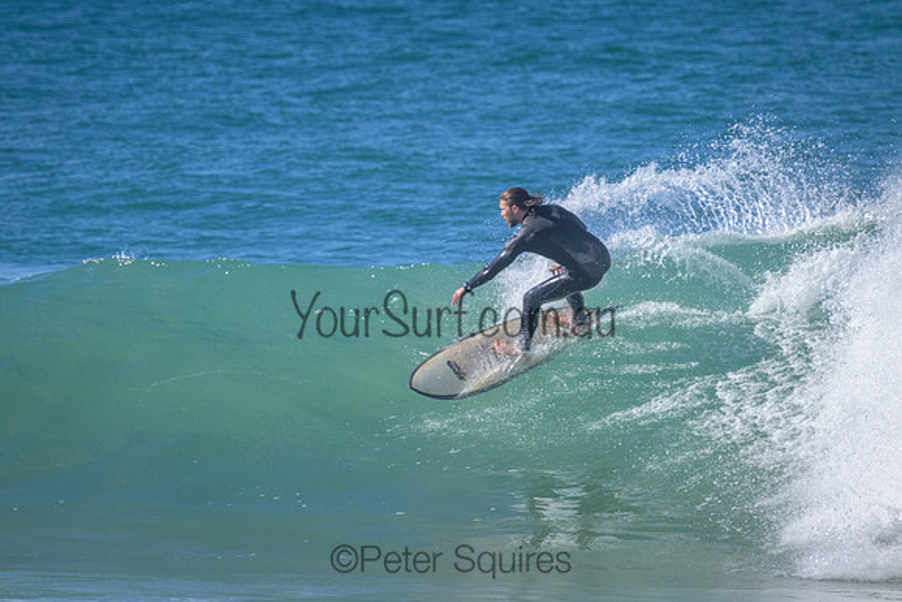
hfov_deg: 2.6
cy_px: 301
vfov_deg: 1.7
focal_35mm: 800
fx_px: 20048
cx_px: 451
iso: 1400
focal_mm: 800
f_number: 11
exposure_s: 1/2000
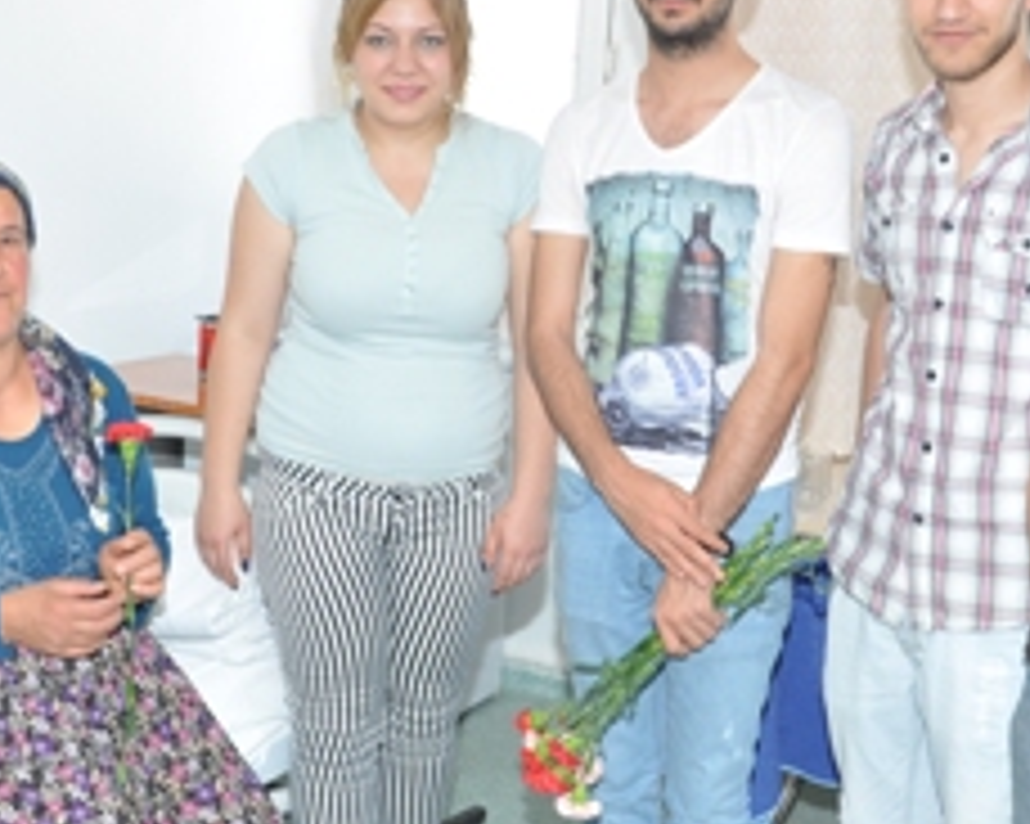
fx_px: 1765
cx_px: 495
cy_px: 374
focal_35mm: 58
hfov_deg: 32.5
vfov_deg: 26.2
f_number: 5.6
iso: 360
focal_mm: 21
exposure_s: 1/125
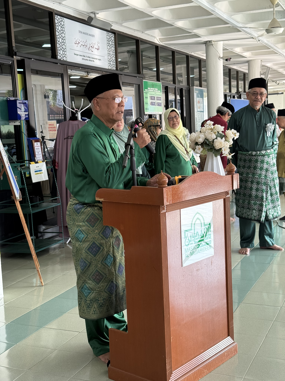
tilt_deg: -8.2
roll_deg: +3.3
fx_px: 527
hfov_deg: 30.3
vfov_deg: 39.7
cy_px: 190
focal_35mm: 48
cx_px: 142
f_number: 1.78
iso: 80
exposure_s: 1/260
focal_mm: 6.76
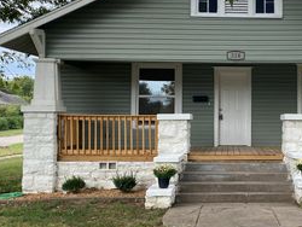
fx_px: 454
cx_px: 252
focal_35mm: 52
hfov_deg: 35.3
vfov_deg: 28.0
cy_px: 95
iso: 32
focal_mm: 4.25
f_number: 1.8
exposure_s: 1/658
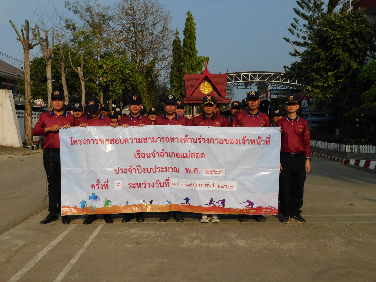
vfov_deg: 39.7
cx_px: 188
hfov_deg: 51.4
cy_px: 141
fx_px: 391
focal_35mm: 36
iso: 400
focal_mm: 6.3
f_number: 7
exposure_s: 1/1500
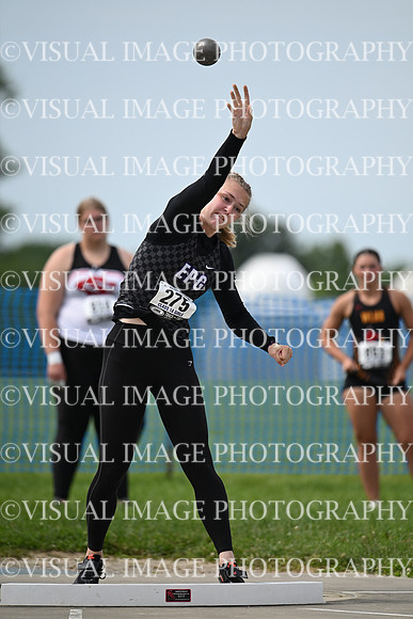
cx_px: 206
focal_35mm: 400
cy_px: 310
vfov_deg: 5.2
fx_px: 6879
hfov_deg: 3.4
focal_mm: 400
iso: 500
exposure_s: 1/4000
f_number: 4.5
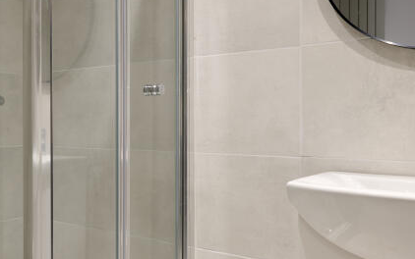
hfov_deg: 41.9
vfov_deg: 30.6
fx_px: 475
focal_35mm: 42
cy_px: 133
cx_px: 15
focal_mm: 17
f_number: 11
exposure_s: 2.5
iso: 64
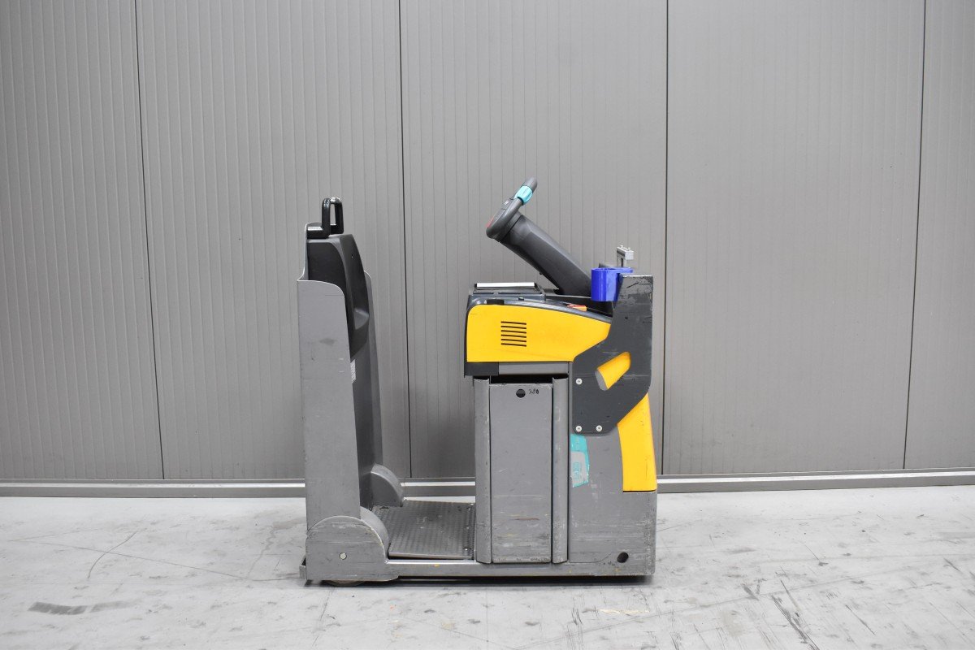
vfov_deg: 43.6
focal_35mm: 30
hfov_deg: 61.9
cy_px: 325
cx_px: 488
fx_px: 812
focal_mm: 20
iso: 1600
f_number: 5
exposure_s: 1/30
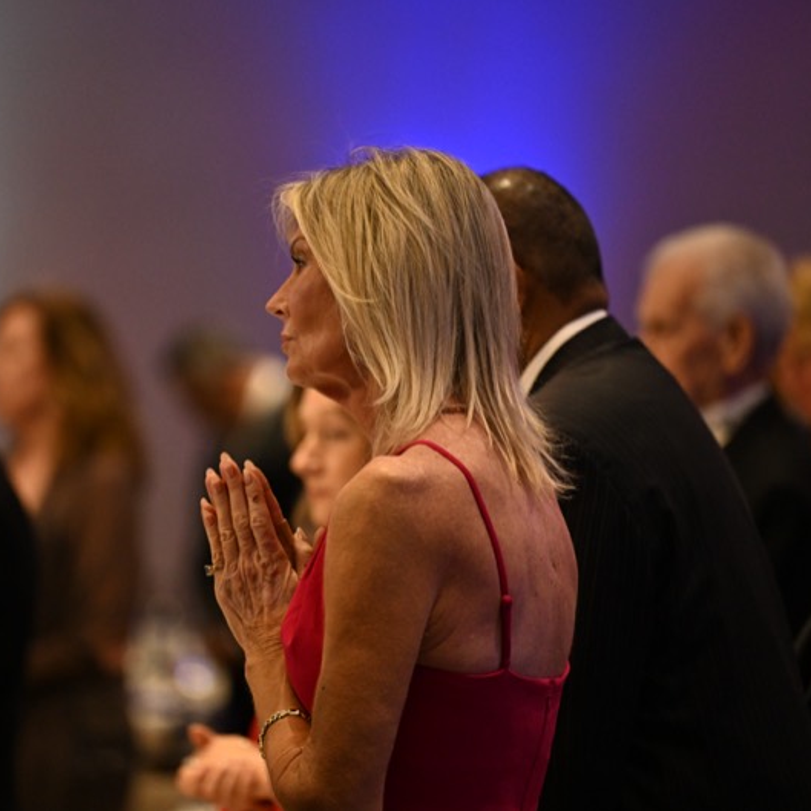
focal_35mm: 257
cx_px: 351
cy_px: 407
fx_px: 6812
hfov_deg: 6.8
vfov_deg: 6.8
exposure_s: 1/100
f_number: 2.8
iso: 4500
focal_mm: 200
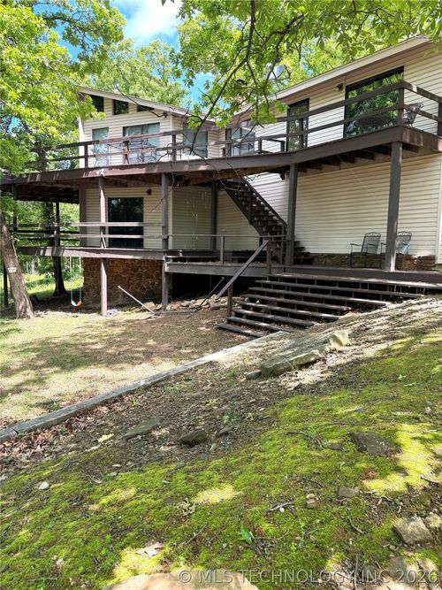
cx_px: 221
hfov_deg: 56.8
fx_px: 409
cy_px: 295
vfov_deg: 71.6
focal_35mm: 24
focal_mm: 6.76
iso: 80
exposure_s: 1/345
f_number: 1.78
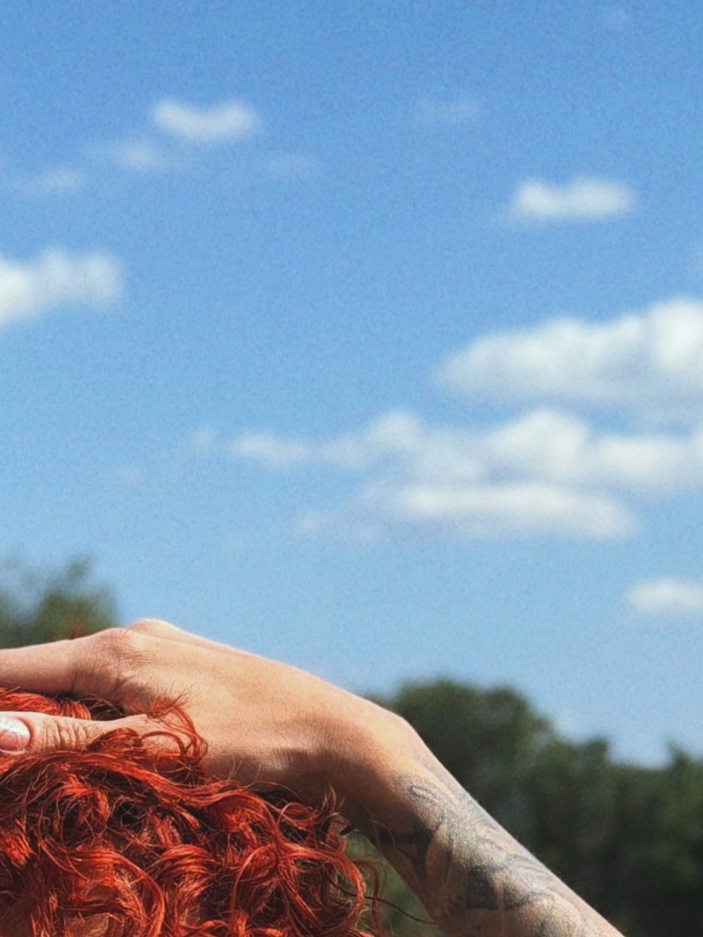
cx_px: 114
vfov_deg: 12.6
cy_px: 1238
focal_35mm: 151
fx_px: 4088
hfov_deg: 9.8
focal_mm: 6.76
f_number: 1.78
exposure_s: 1/4098
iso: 64
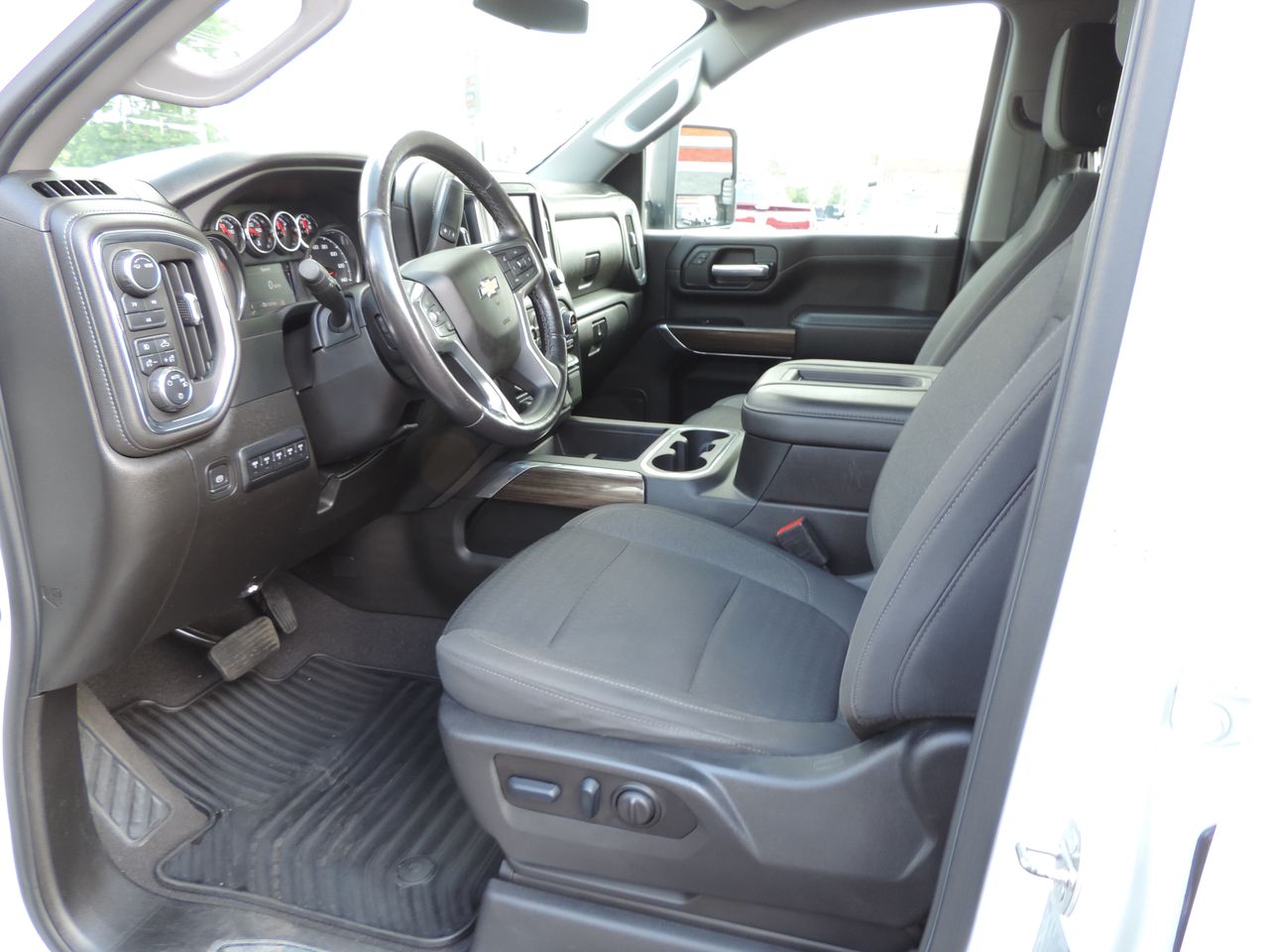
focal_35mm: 24
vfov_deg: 56.8
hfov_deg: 71.6
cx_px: 634
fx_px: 880
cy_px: 476
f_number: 3
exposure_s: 1/30
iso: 125
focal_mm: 4.3
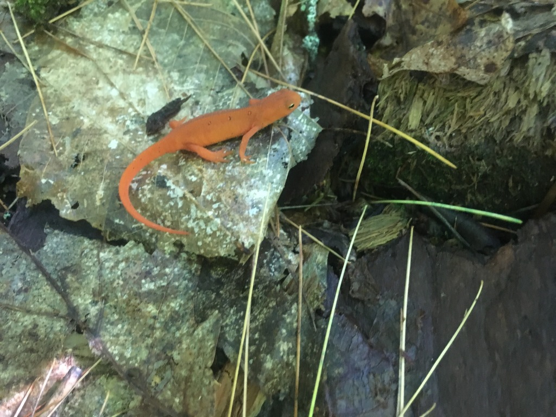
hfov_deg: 61.7
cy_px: 208
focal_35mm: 29
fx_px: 466
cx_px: 278
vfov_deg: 48.2
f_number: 2.2
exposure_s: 1/15
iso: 400
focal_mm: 4.15
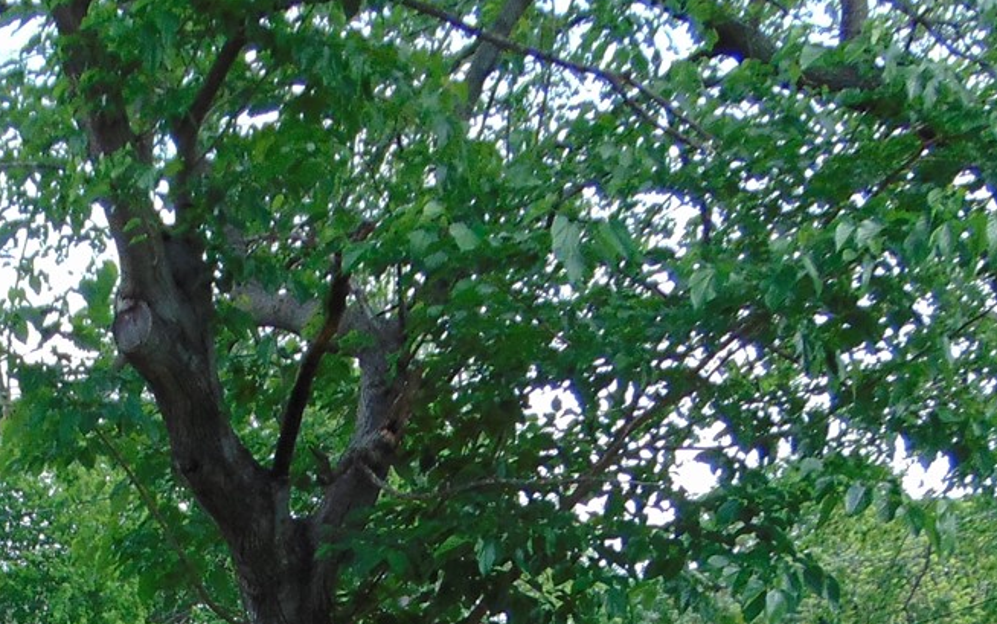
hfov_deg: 24.5
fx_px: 2256
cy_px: 1013
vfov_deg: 14.4
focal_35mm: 83
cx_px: 178
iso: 80
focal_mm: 4.5
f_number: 3
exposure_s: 1/250
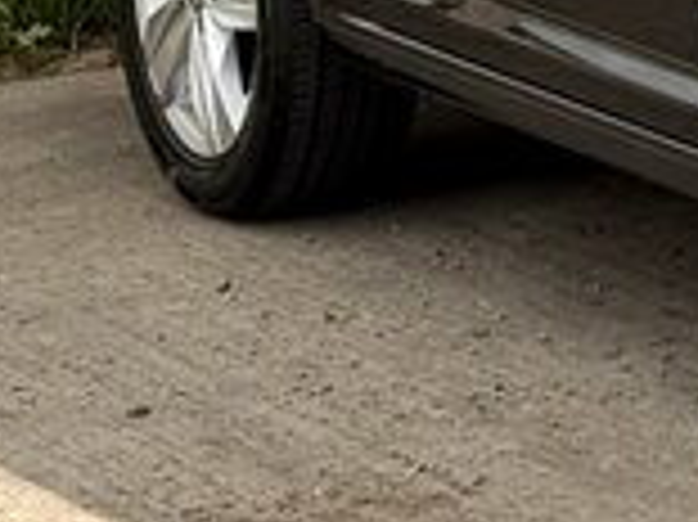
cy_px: -324
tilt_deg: -6.7
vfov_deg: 5.9
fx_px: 4997
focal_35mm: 248
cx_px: 1698
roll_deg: -0.7
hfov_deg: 7.5
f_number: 1.78
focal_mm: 6.76
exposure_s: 1/3891
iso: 80
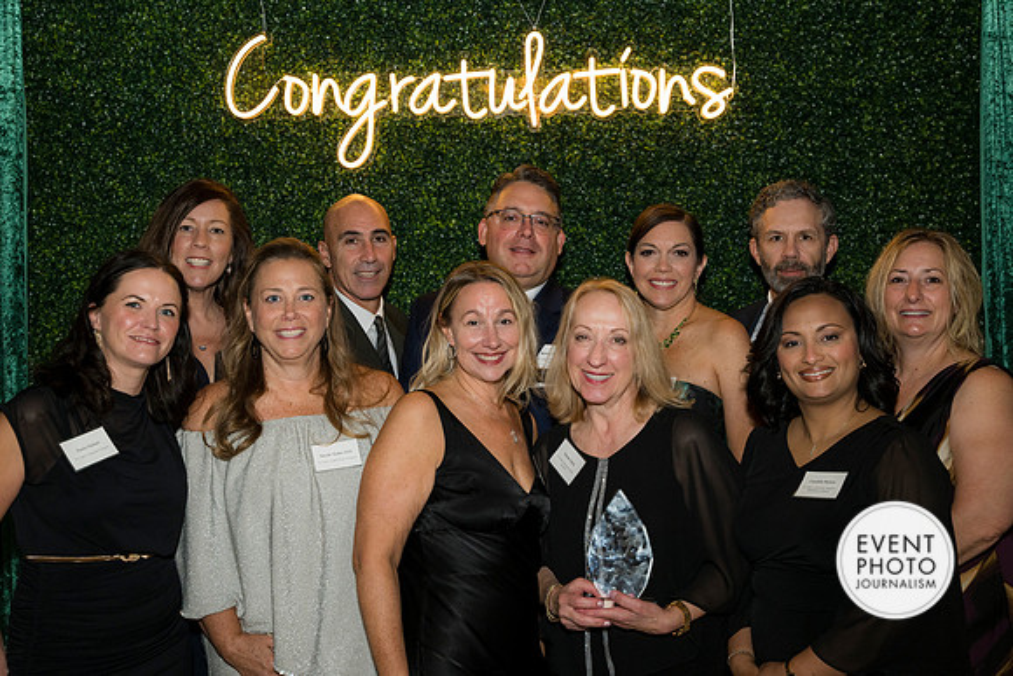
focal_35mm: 44
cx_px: 506
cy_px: 338
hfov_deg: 44.5
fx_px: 1238
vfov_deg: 30.5
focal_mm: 44
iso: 800
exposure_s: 1/160
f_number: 5
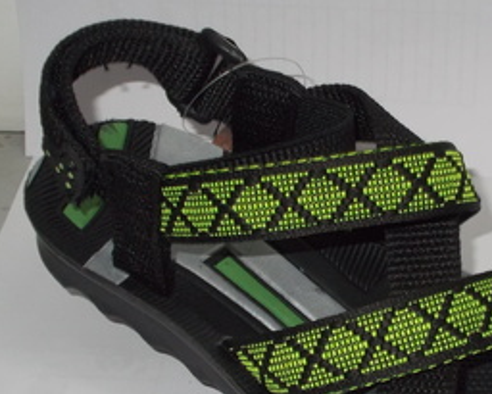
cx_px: 377
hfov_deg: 22.5
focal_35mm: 84
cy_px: 264
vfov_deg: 18.2
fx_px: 1224
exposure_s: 1/30
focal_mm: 7.9
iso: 200
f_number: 4.2
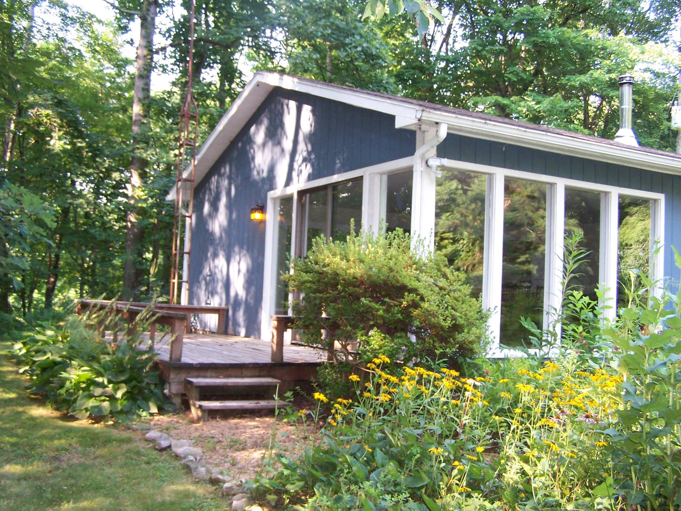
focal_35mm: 38
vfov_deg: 37.7
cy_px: 256
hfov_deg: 49.0
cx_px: 340
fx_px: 748
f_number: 2.8
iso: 140
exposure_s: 1/60
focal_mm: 6.3
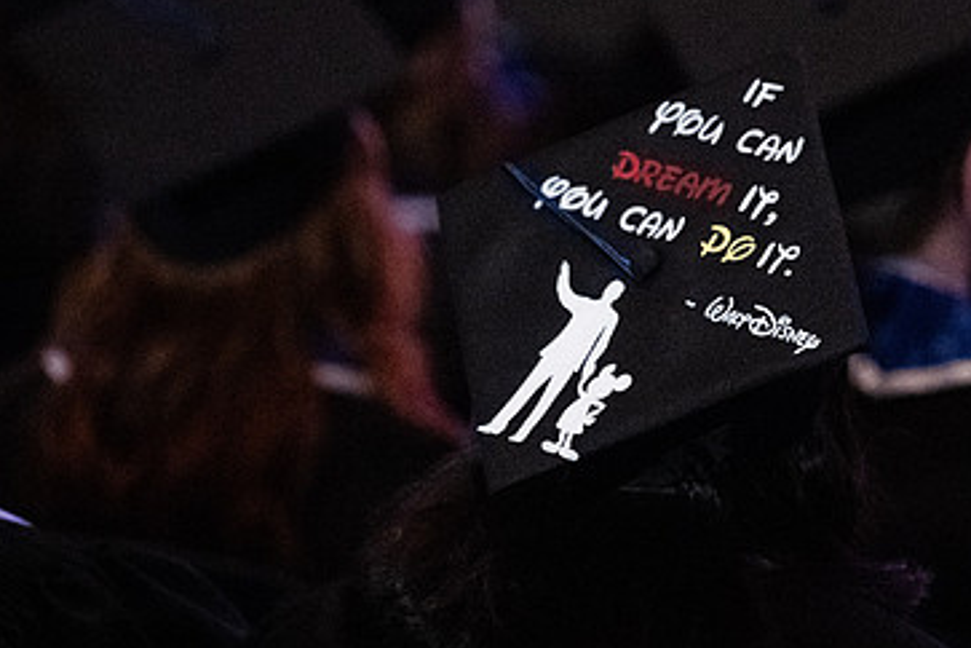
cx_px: 601
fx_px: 7983
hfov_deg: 7.0
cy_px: 271
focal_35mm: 296
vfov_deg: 4.6
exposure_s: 1/100
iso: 20000
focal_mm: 170
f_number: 2.8
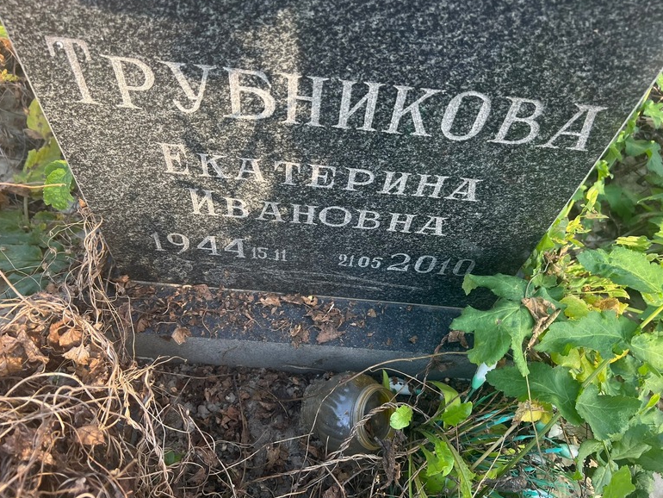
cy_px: 246
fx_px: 517
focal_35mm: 27
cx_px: 332
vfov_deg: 51.4
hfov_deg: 65.3
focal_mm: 5.7
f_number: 1.5
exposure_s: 1/140
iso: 40
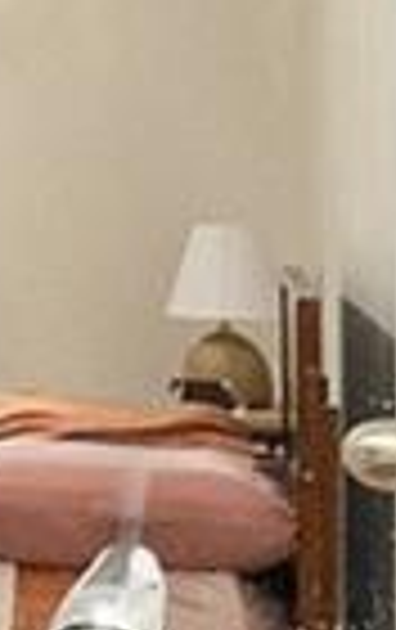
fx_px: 2963
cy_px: 108
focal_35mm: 172
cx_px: -1872
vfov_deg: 12.1
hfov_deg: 5.1
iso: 3200
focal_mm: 14.8
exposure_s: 1/30
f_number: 7.1
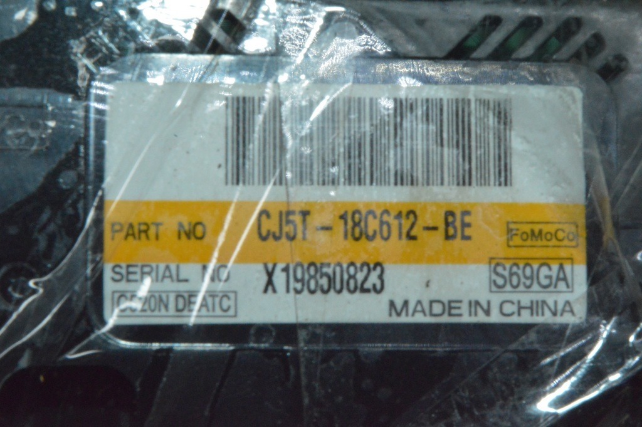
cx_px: 321
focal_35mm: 82
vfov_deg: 16.5
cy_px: 214
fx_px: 1470
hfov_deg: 24.6
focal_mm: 55
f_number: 36
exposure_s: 1/40
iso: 5000
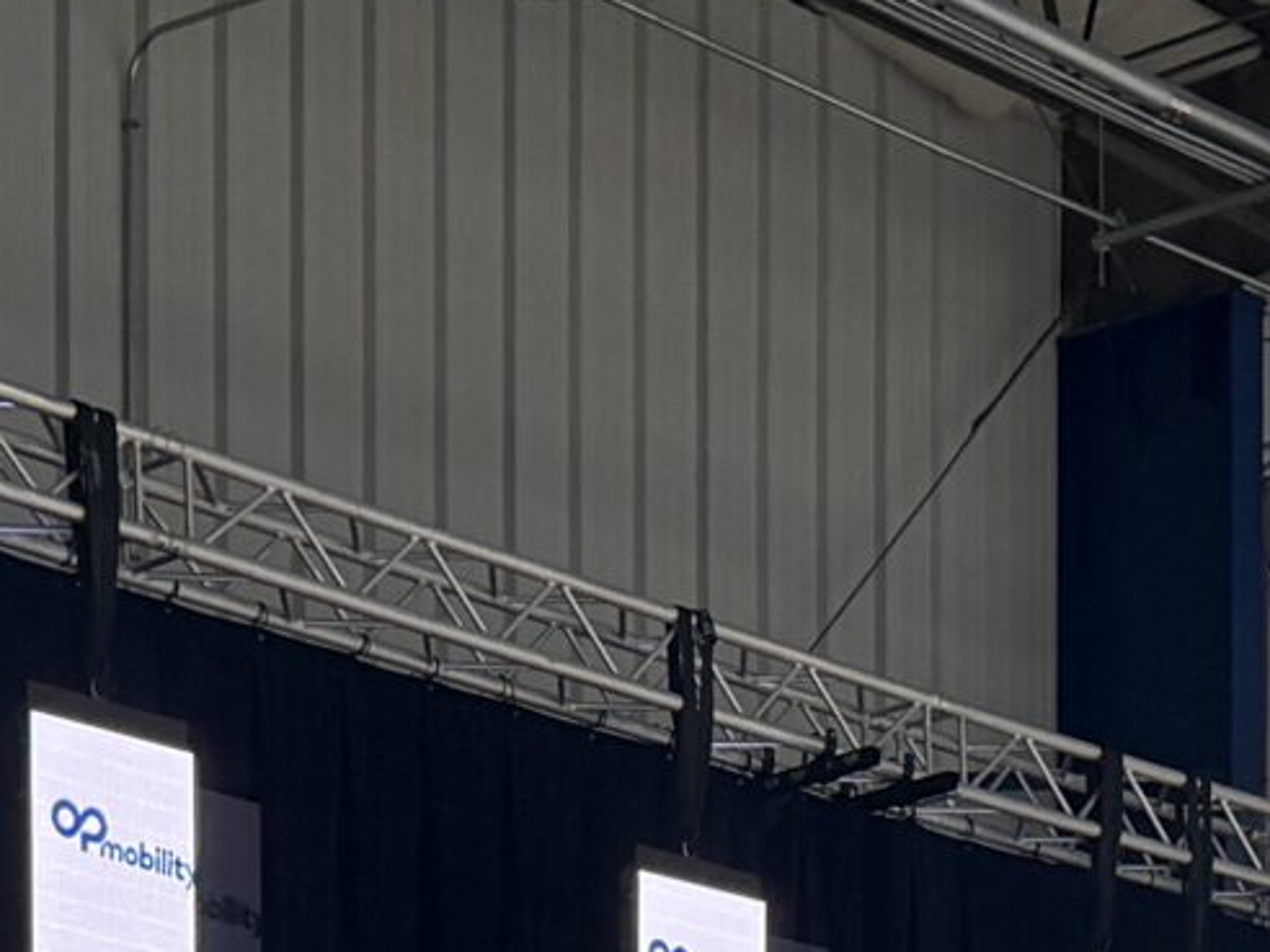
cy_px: 1827
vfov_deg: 10.9
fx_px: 4586
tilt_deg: +2.1
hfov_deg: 15.7
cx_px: 823
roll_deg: +0.3
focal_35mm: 125
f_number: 1.78
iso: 250
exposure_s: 1/120
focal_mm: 6.76
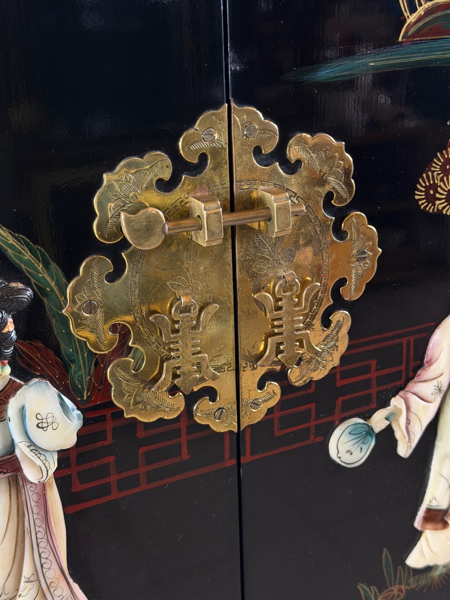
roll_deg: +1.5
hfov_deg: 30.3
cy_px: 300
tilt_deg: -21.7
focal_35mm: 48
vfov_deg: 39.7
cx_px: 225
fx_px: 832
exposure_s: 1/50
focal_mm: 6.76
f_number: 1.78
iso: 125
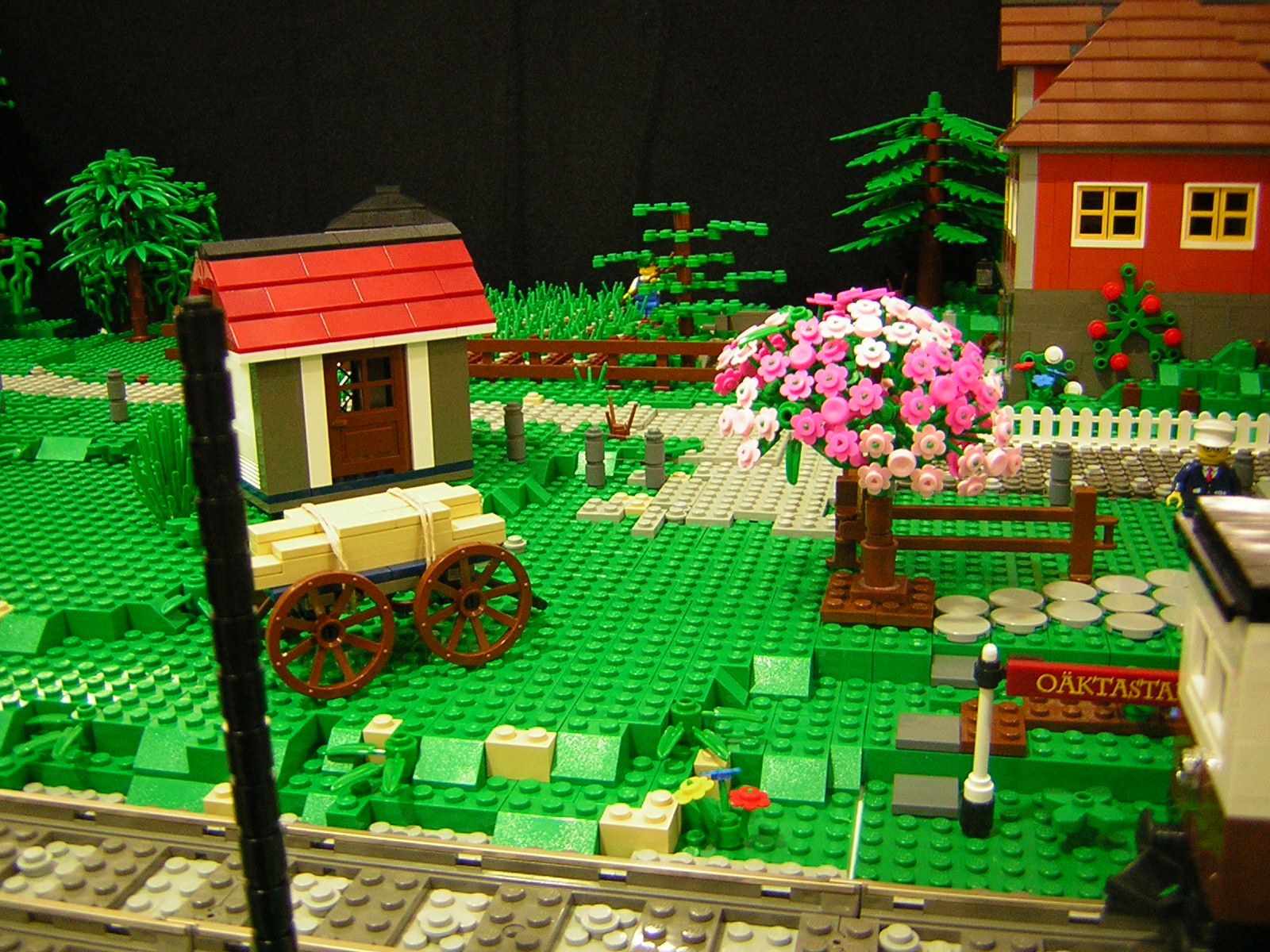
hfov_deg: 51.4
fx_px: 1321
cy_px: 476
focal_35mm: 36
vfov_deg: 39.7
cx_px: 635
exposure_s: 1/5.7
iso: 87
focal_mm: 4.7
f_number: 2.6
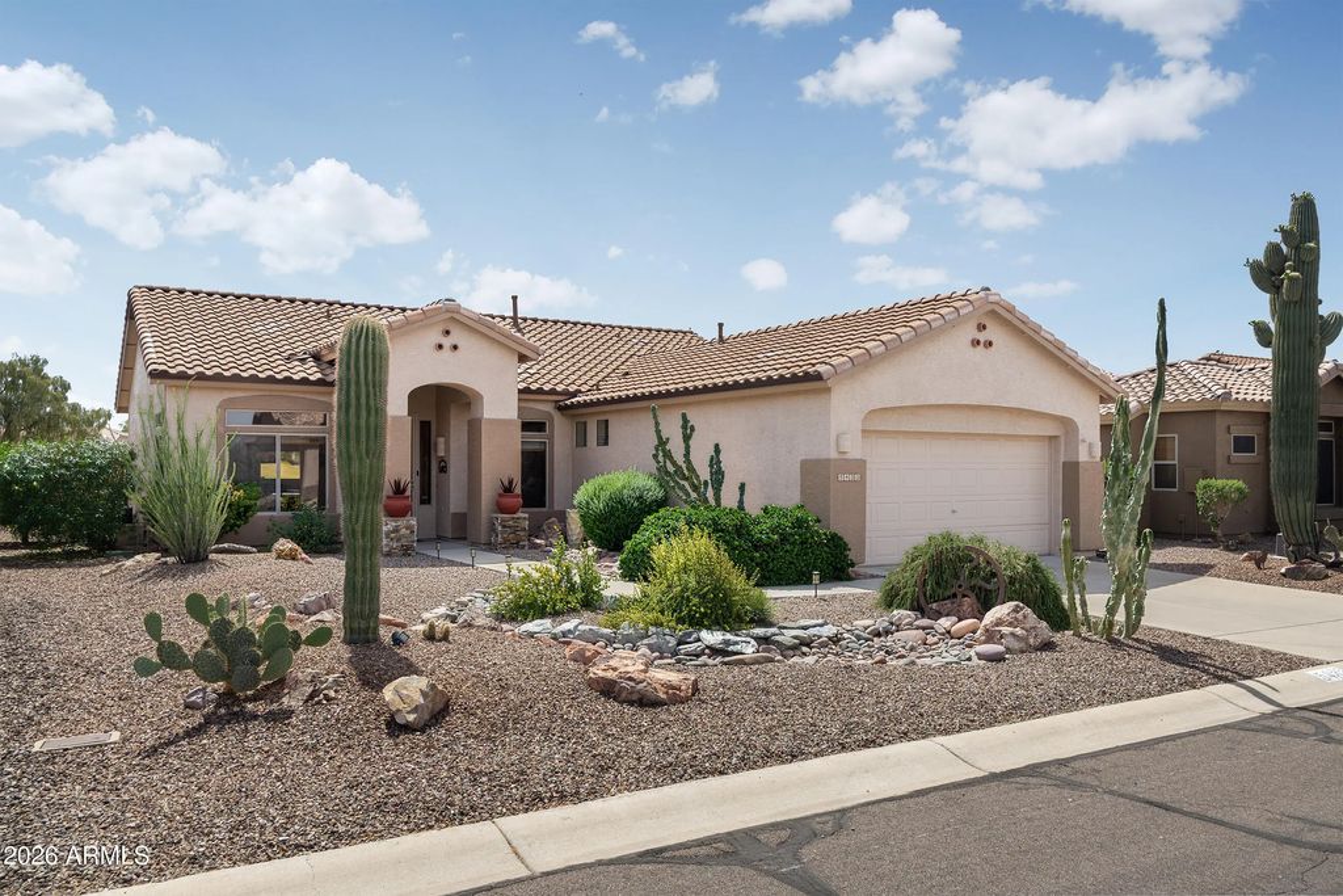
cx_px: 672
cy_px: 448
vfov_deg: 46.4
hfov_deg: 65.5
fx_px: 1045
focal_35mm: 28
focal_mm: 28
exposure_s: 1/320
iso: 100
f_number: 11
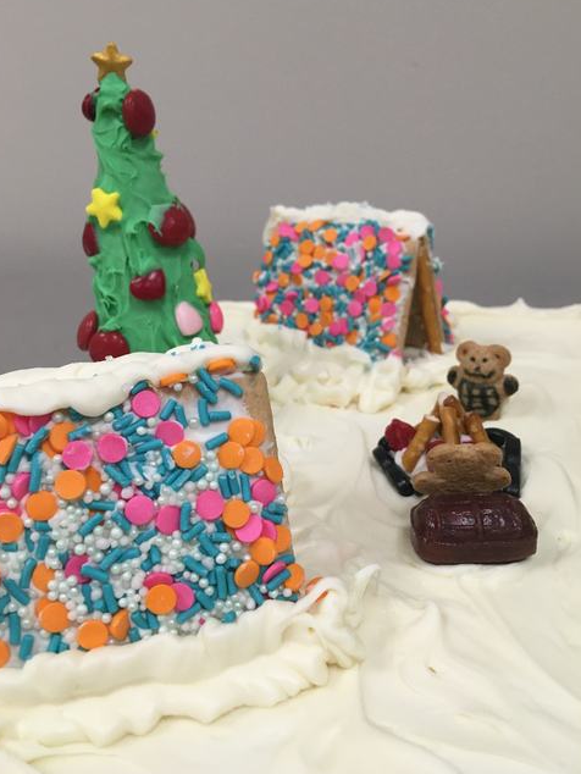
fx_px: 716
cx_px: 306
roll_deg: +2.5
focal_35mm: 32
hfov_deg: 44.2
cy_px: 371
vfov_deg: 56.8
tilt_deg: -23.3
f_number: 2.2
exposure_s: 1/30
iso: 40
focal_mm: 4.15
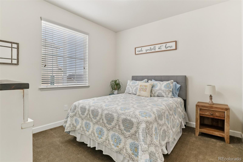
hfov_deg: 95.0
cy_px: 81
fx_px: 111
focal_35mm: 16
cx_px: 122
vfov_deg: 72.0
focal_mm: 11
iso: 320
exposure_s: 1/30
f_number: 8
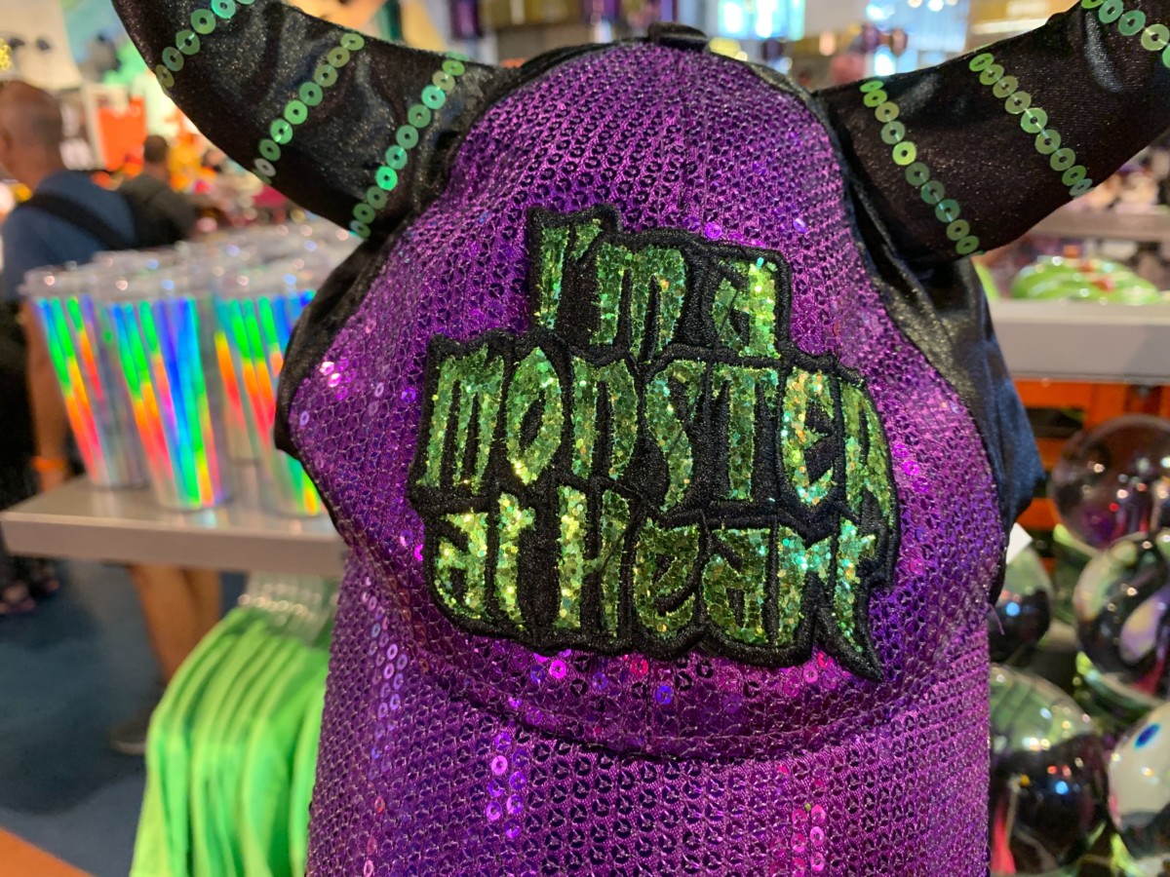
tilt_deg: -19.1
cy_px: 438
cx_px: 585
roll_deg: +3.2
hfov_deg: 67.3
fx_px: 879
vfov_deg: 53.1
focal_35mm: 26
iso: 400
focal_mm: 4.25
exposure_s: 1/40
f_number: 1.8
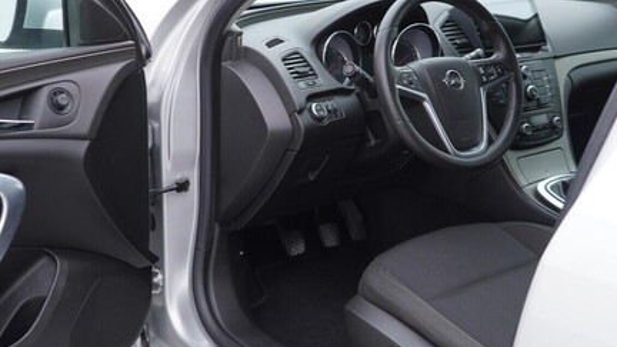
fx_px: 785
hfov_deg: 42.9
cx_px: 301
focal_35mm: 48
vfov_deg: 24.9
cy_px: 216
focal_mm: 24
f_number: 2.8
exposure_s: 1/40
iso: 125
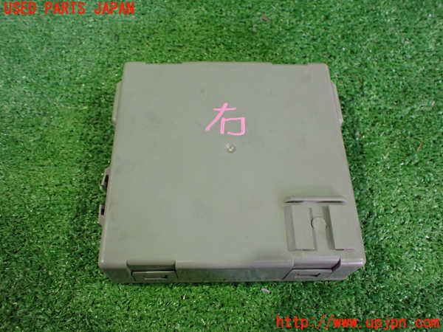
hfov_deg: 60.0
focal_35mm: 30
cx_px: 222
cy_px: 166
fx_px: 384
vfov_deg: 46.8
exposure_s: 1/40
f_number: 2.3
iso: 800
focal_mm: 5.4
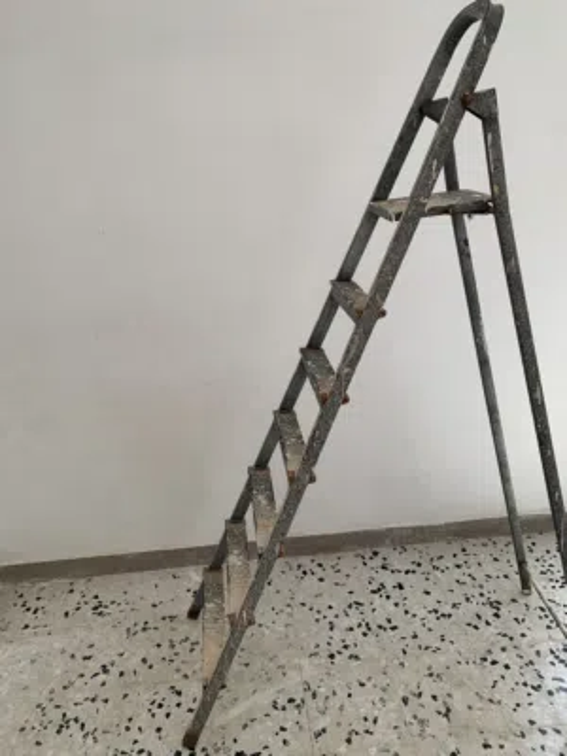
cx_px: 284
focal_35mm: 26
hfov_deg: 53.1
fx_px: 568
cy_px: 378
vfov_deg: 67.3
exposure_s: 1/121
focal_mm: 4.25
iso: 40
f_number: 1.8
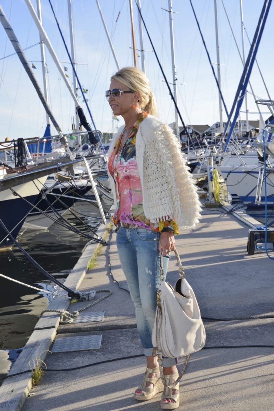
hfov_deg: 26.0
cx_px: 137
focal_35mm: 52
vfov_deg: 38.2
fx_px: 593
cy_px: 206
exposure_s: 1/100
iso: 200
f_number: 11
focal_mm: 52
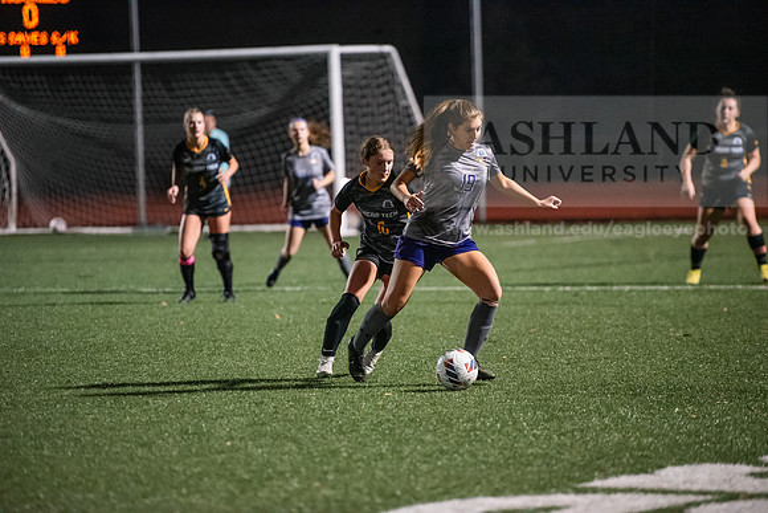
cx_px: 384
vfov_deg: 6.9
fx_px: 4267
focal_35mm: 200
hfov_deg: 10.3
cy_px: 256
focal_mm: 200
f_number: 2.8
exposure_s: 1/1000
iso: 8000
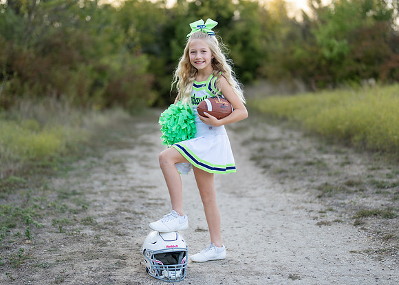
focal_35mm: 60
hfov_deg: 32.5
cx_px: 194
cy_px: 135
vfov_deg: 23.5
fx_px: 684
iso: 100
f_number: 1.2
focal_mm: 50
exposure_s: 1/1000
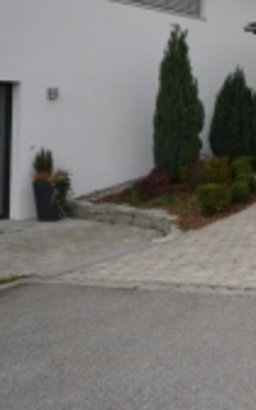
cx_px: 422
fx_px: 547
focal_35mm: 49
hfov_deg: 20.8
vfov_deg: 40.0
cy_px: 106
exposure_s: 1/160
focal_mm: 12
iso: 100
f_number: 6.3
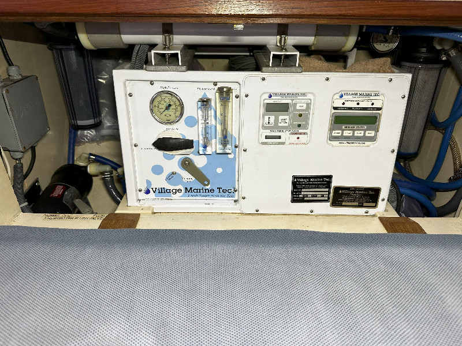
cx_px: 231
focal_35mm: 24
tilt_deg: -28.1
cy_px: 173
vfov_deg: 56.8
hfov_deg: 71.6
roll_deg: -0.4
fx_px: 320
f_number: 1.78
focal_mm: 6.86
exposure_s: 1/121
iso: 160
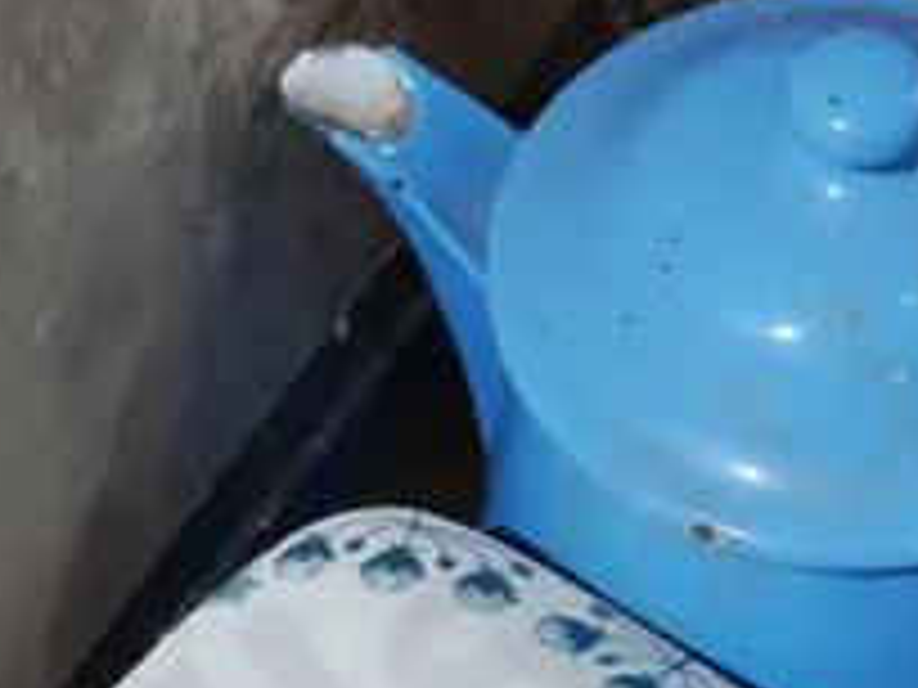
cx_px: 864
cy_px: 384
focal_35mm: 211
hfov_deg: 9.3
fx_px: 5596
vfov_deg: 7.0
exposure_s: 1/60
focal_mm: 21
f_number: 4.6
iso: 1250
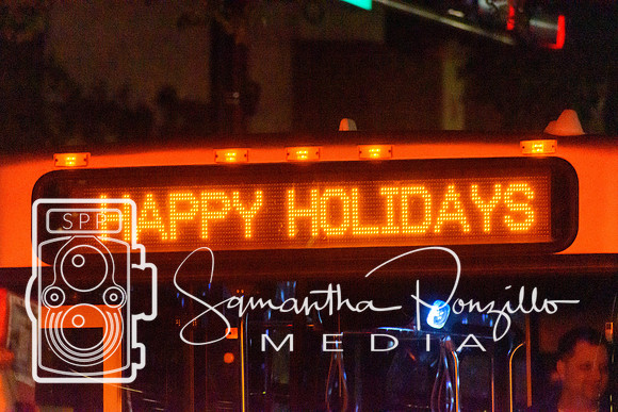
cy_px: 206
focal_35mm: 450
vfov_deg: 3.1
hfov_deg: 4.6
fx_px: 7726
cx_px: 309
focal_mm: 300
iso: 12800
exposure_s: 1/400
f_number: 6.3
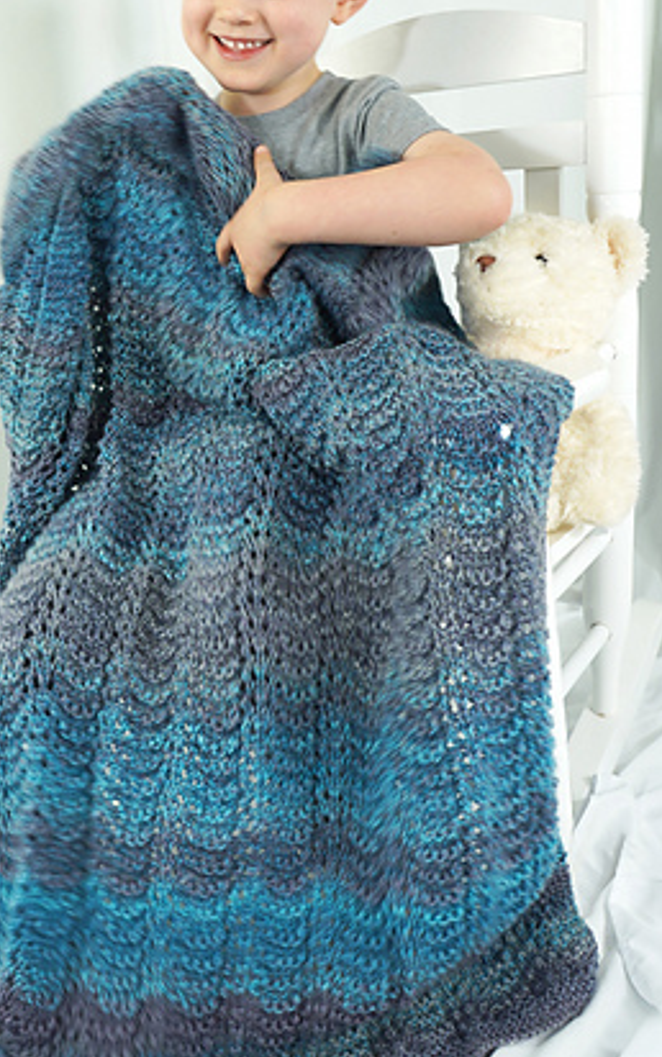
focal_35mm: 38
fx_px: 1095
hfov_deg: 33.3
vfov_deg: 51.4
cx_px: 217
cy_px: 462
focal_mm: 24
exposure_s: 1/30
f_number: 5
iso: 125
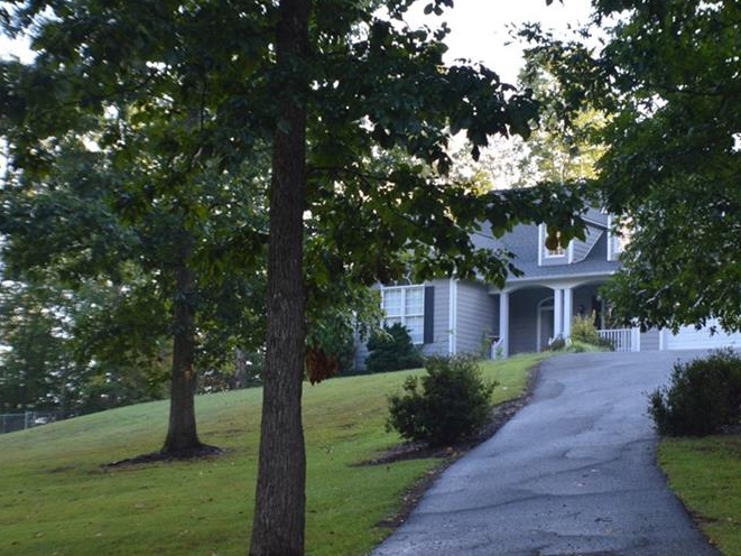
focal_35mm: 123
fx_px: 2628
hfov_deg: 16.0
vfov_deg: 12.1
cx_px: 540
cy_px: 321
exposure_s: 1/100
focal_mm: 55
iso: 400
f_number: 5.6
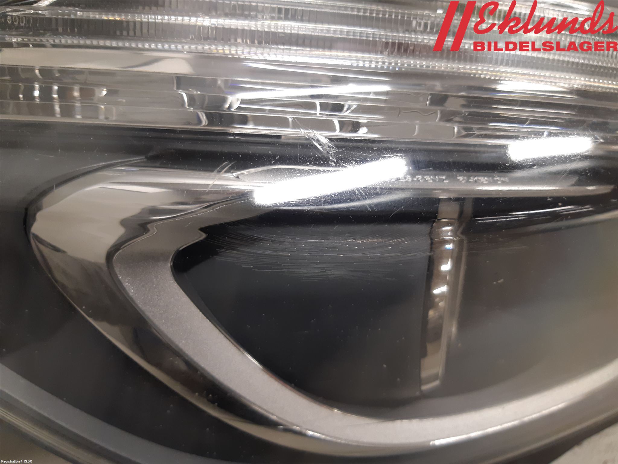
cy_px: 232
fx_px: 464
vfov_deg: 53.1
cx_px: 309
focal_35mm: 26
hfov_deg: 67.3
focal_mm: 3.93
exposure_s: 1/50
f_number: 1.7
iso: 100
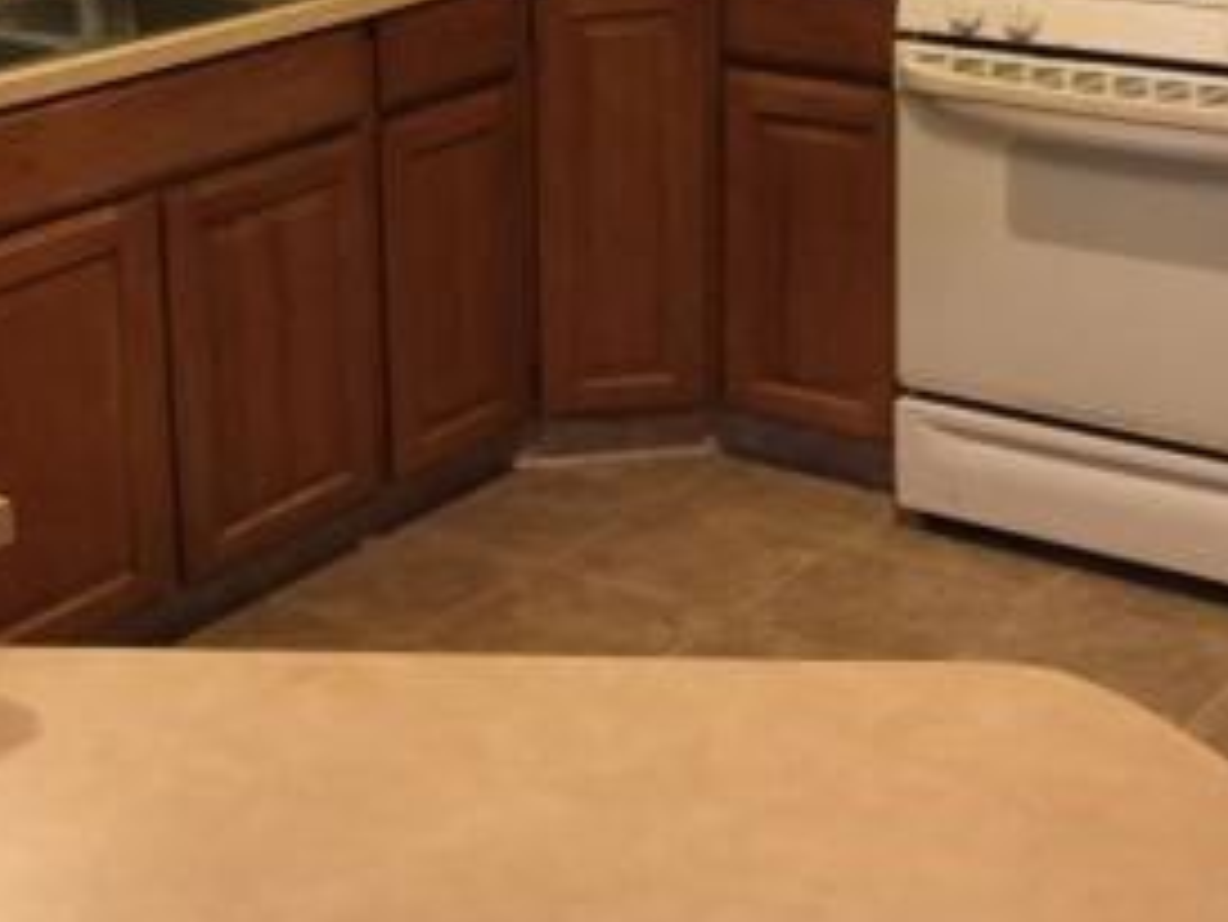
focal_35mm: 68
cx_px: 549
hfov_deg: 28.5
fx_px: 2413
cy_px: 76
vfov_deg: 21.1
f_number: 2.2
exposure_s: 1/15
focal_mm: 4.15
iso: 250
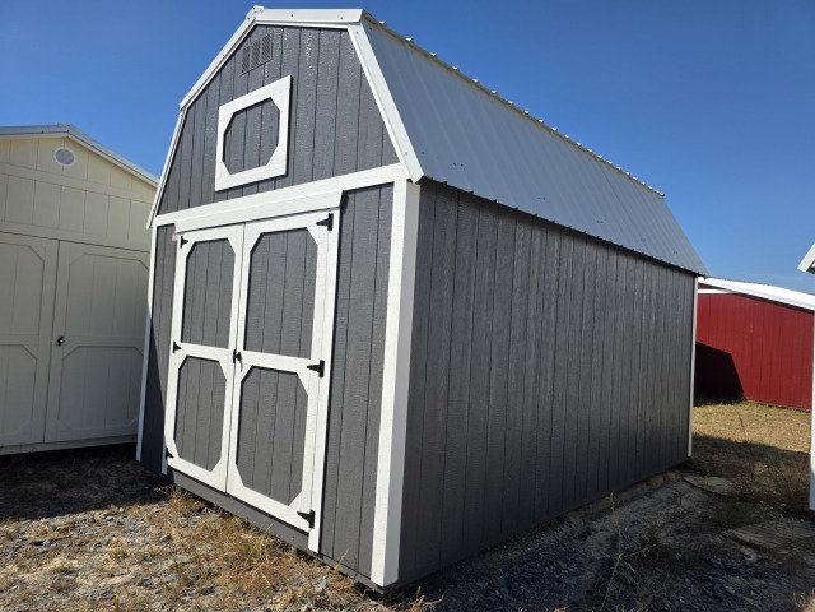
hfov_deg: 73.9
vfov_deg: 58.9
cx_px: 408
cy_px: 306
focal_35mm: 23
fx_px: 542
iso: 80
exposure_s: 1/6574
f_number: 1.7
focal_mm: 6.3
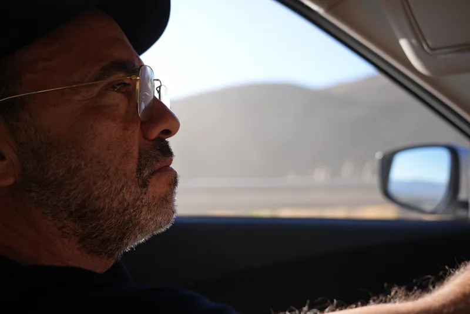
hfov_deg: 48.4
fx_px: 522
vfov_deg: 33.4
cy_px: 157
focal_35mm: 40
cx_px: 235
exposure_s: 1/200
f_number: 4.5
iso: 80
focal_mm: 40
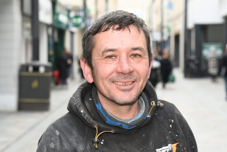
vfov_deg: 14.7
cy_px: 76
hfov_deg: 21.9
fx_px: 586
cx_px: 114
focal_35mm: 93
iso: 1000
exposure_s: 1/400
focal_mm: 62
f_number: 4.5
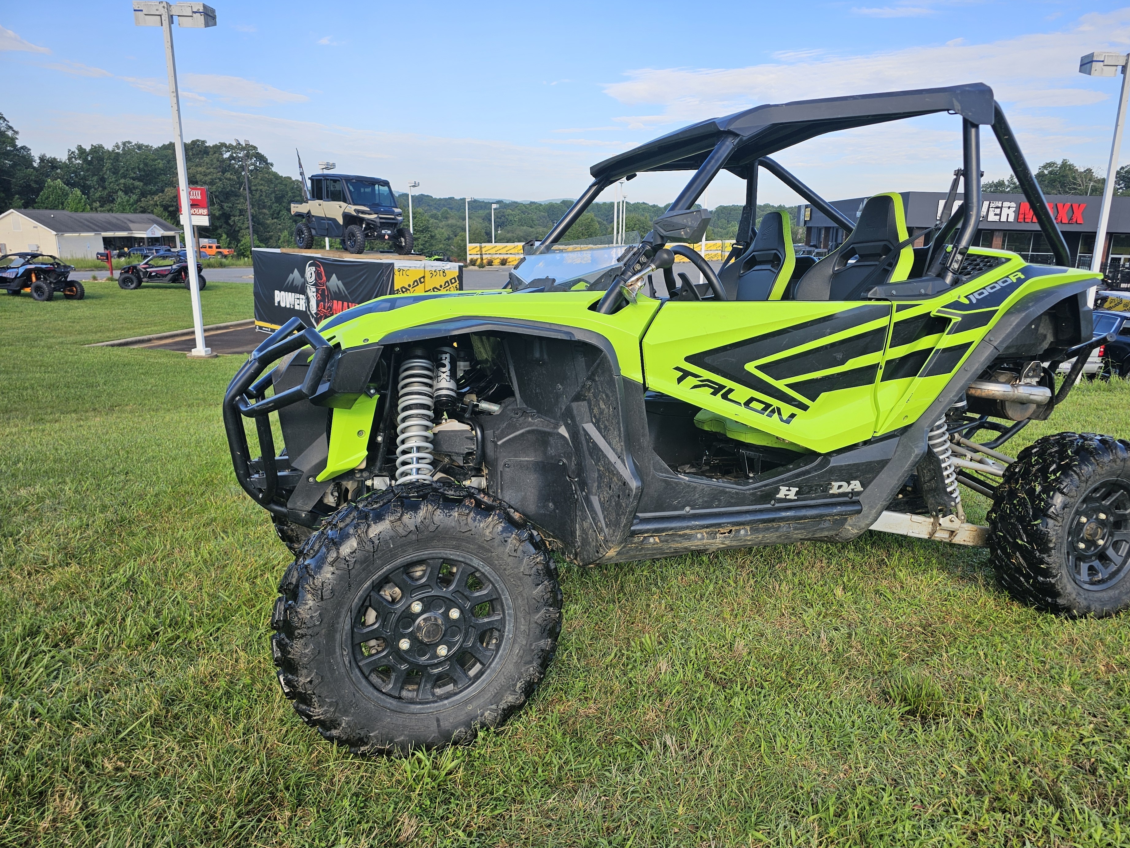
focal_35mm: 25
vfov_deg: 54.8
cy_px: 450
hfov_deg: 69.3
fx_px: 816
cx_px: 614
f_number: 1.7
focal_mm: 6.3
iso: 10
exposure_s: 1/285
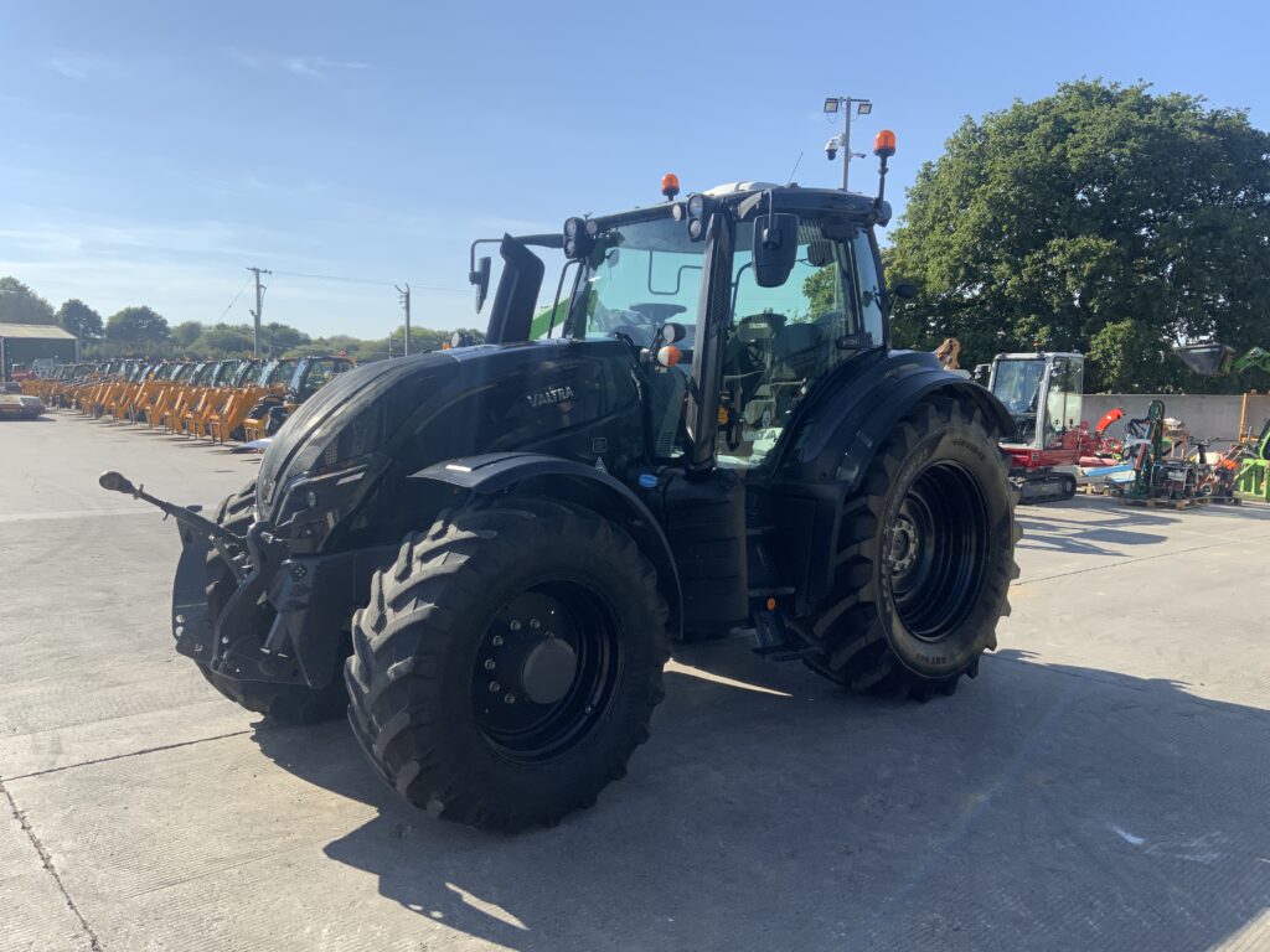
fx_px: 1064
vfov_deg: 48.2
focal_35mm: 29
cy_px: 476
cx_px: 635
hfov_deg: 61.7
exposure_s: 1/1534
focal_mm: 3
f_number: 1.8
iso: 16
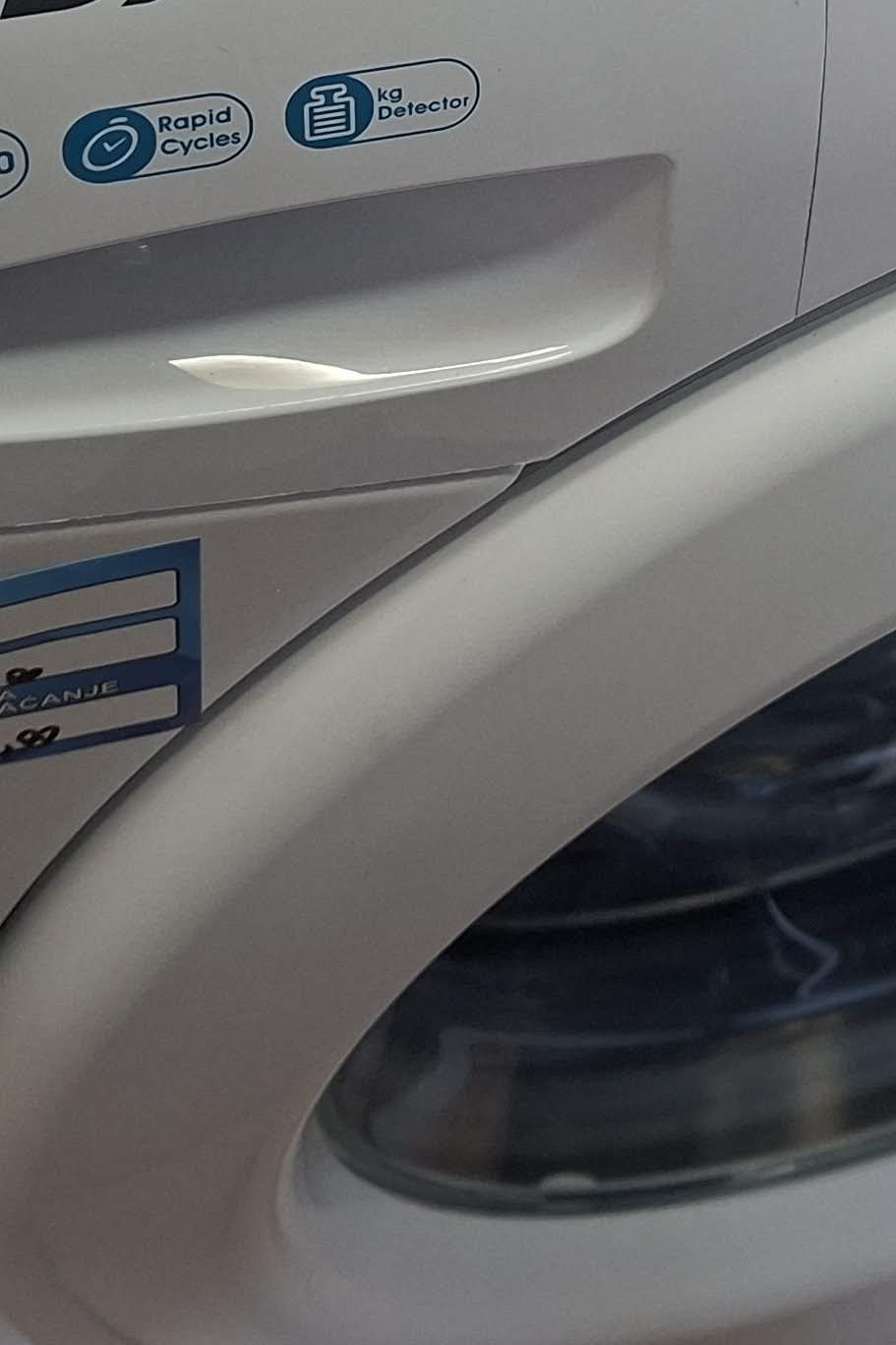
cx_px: 897
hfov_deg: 18.9
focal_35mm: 70
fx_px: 2614
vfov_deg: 26.6
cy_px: -123
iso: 160
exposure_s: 1/100
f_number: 1.8
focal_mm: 5.54
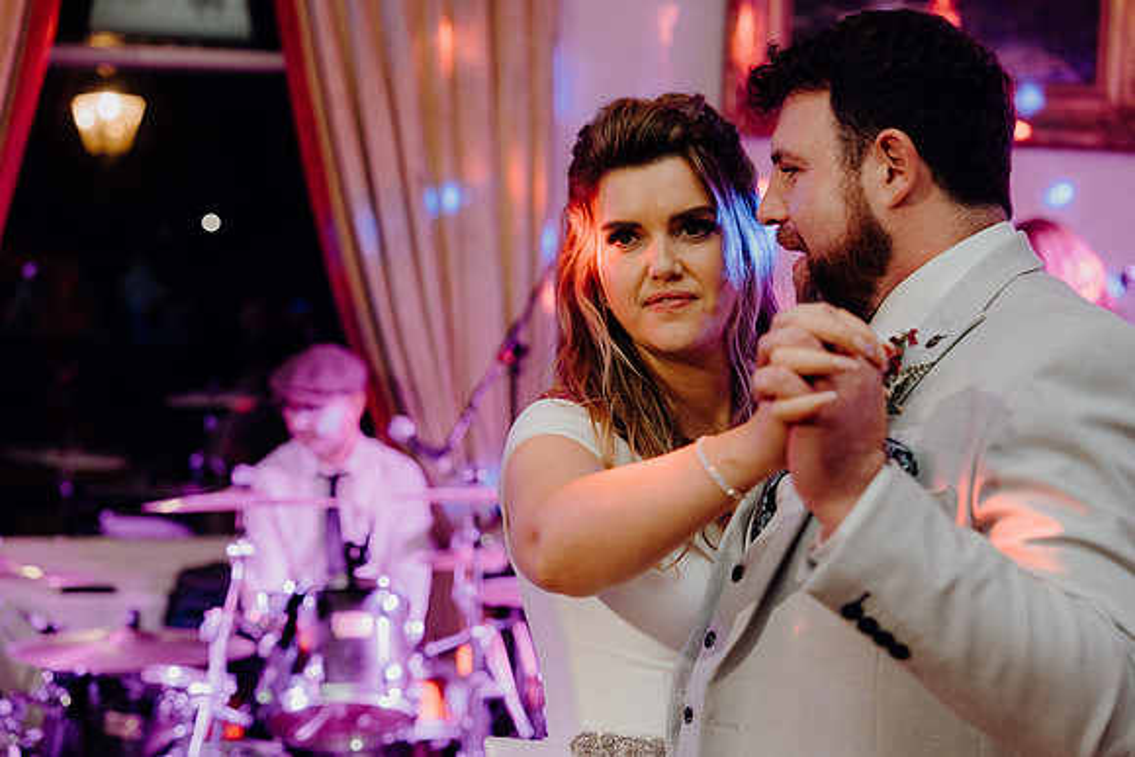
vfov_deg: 19.5
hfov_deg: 28.8
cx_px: 568
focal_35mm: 70
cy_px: 378
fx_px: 2207
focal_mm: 70
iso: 2500
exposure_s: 1/160
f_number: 3.5
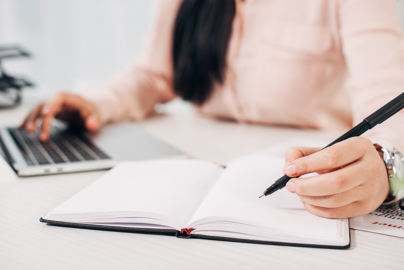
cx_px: 202
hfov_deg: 39.6
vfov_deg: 27.0
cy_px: 135
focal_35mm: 50
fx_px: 561
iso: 320
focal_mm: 50
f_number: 3.5
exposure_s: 1/200
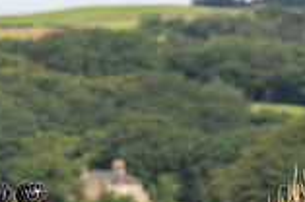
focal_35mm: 667
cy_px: 172
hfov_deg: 3.1
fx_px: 5639
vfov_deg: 2.1
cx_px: 68
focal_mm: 180
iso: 100
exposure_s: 1/1000
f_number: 4
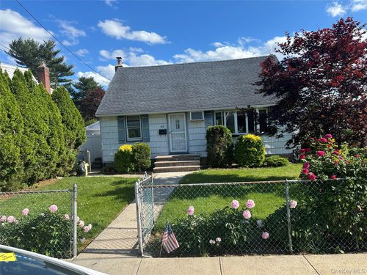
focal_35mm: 24
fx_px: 254
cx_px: 184
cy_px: 138
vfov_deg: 56.8
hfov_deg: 71.6
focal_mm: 6.86
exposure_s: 1/2732
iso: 80
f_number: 1.78
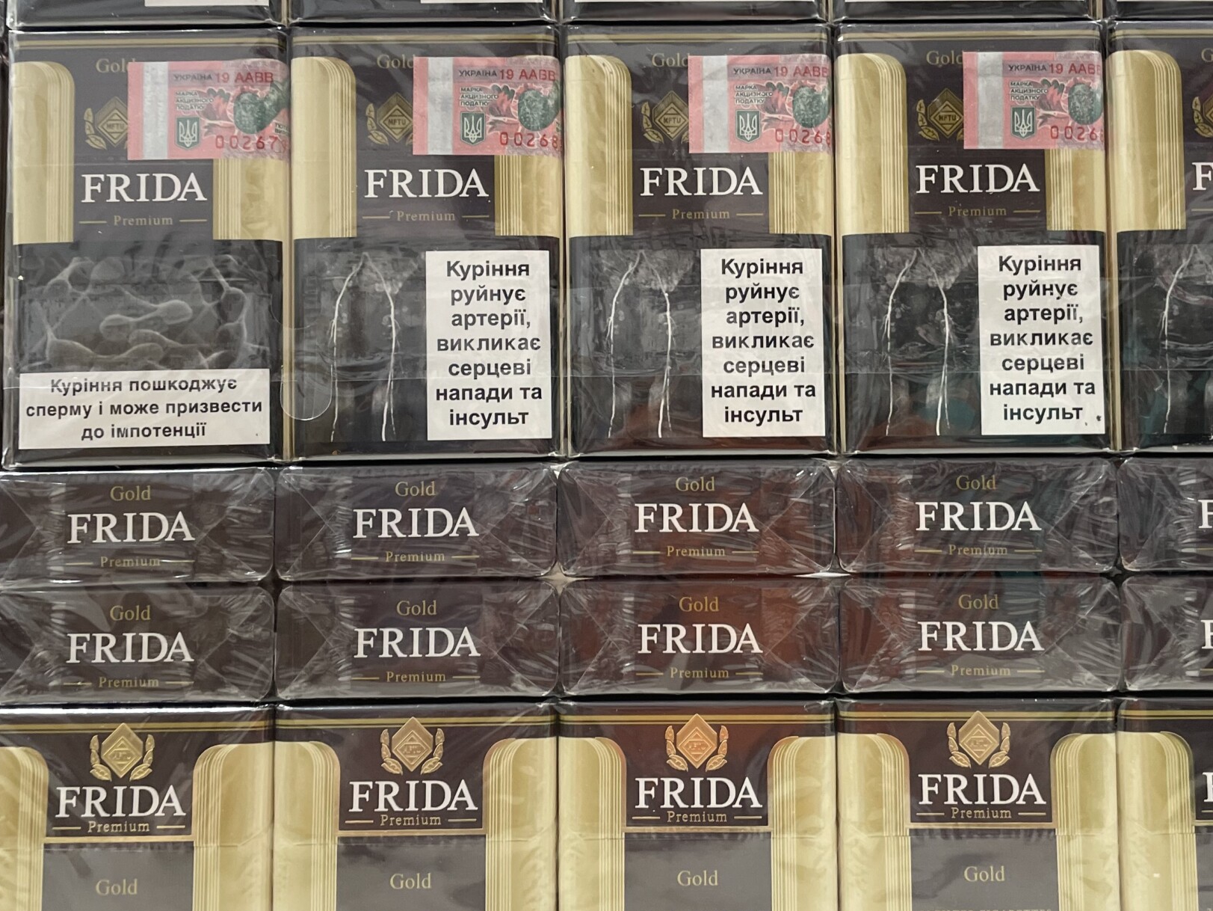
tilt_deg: +4.1
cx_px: 700
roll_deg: +2.3
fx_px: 1437
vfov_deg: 35.1
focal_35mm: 41
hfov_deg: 45.6
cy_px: 443
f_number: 1.6
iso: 160
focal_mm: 4.2
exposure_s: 1/50
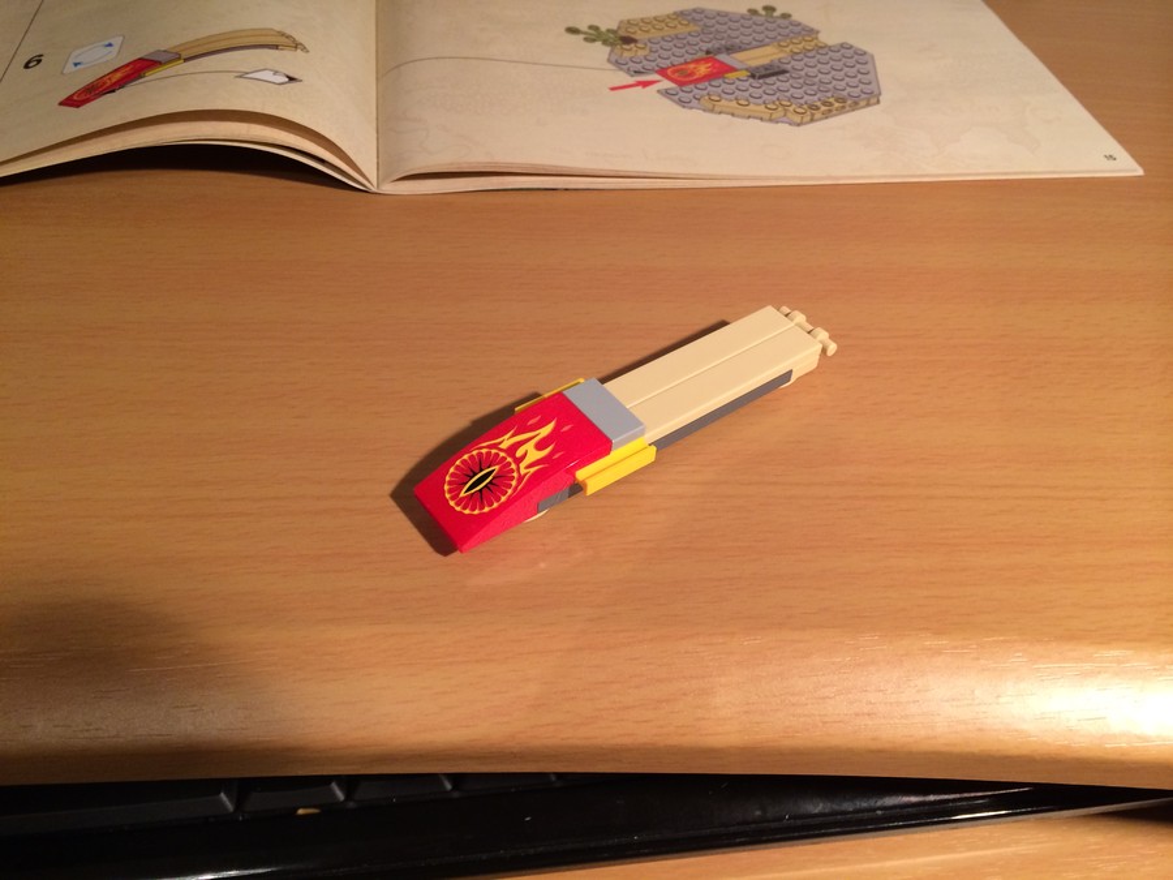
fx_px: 1017
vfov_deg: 46.8
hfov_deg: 60.0
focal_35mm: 30
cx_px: 586
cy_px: 440
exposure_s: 1/33
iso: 160
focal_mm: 4.12
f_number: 2.2
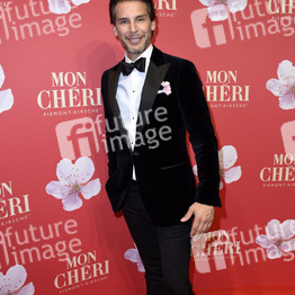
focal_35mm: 35
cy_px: 190
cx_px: 146
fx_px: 337
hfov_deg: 47.2
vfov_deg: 46.7
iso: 640
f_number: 6.3
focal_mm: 18
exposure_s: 1/125
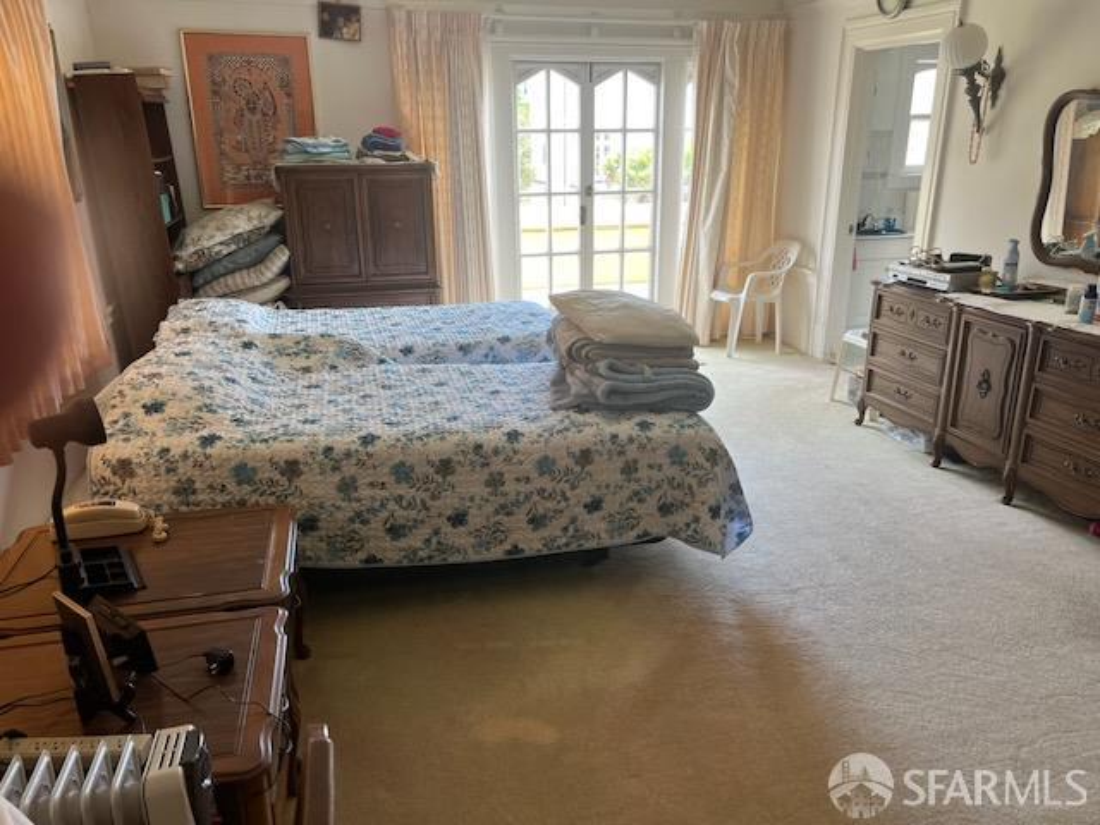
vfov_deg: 53.1
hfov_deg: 67.3
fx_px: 826
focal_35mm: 26
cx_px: 550
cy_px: 412
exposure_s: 1/121
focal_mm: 5.7
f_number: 1.5
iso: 100
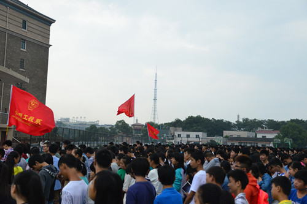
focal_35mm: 48
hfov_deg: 41.1
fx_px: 409
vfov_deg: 28.1
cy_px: 102
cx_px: 154
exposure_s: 1/3200
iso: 3200
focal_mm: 48
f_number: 5.6
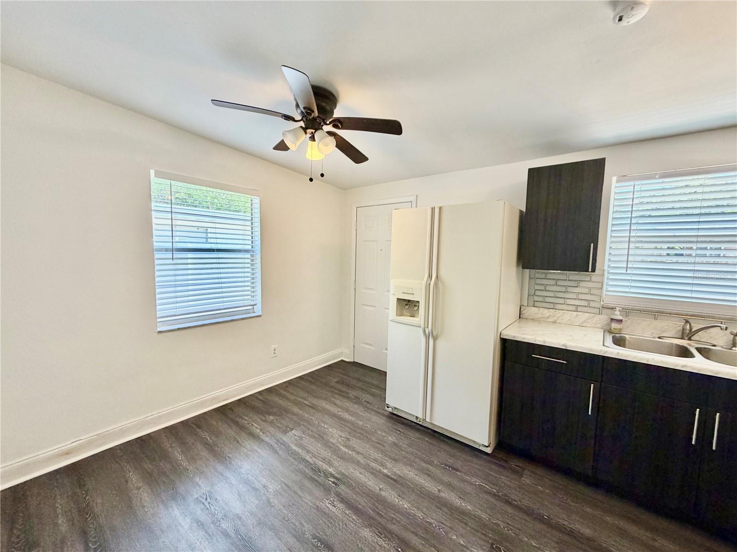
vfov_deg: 85.7
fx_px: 298
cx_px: 368
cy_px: 276
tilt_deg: -3.8
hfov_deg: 102.1
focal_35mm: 14
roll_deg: -1.0
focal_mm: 2.22
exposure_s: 1/121
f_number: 2.2
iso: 200
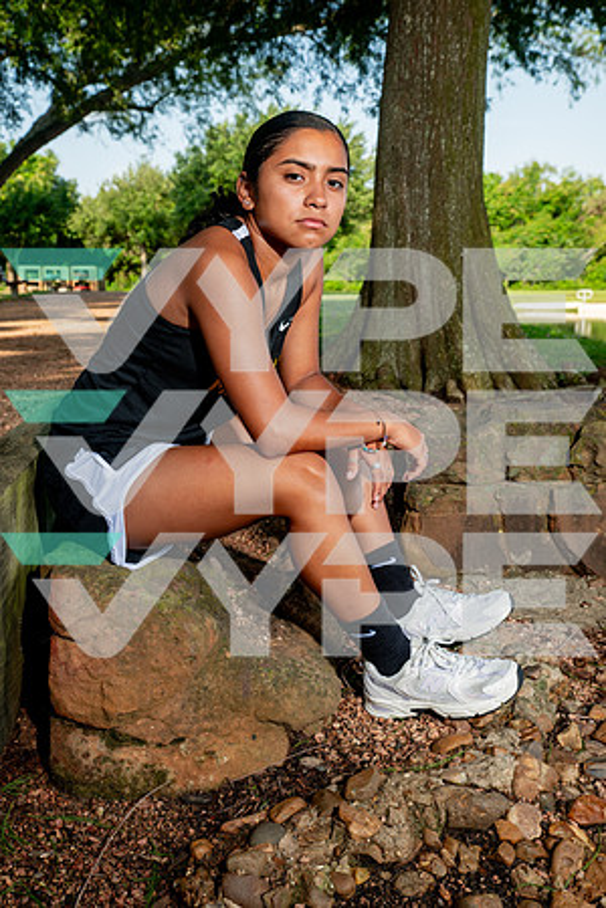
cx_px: 303
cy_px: 454
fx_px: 1060
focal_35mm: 42
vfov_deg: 46.4
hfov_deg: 31.9
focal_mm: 42
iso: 200
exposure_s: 1/200
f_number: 7.1
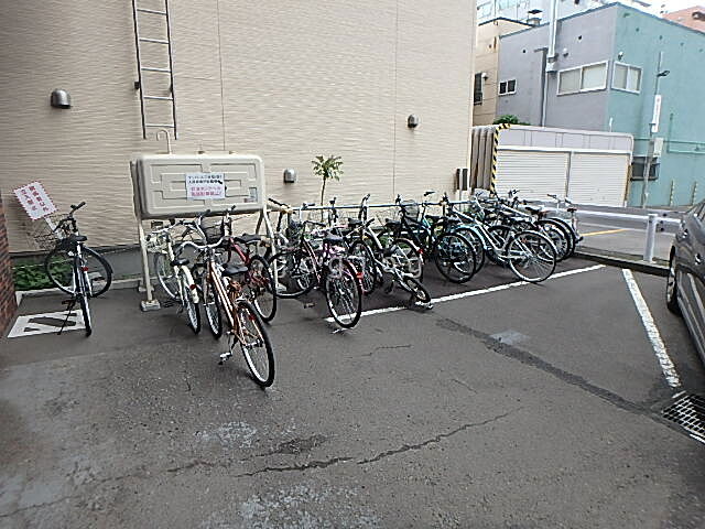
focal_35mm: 21
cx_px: 352
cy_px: 264
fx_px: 428
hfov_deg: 79.0
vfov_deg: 63.4
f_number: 3.5
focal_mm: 3.7
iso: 200
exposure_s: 1/50
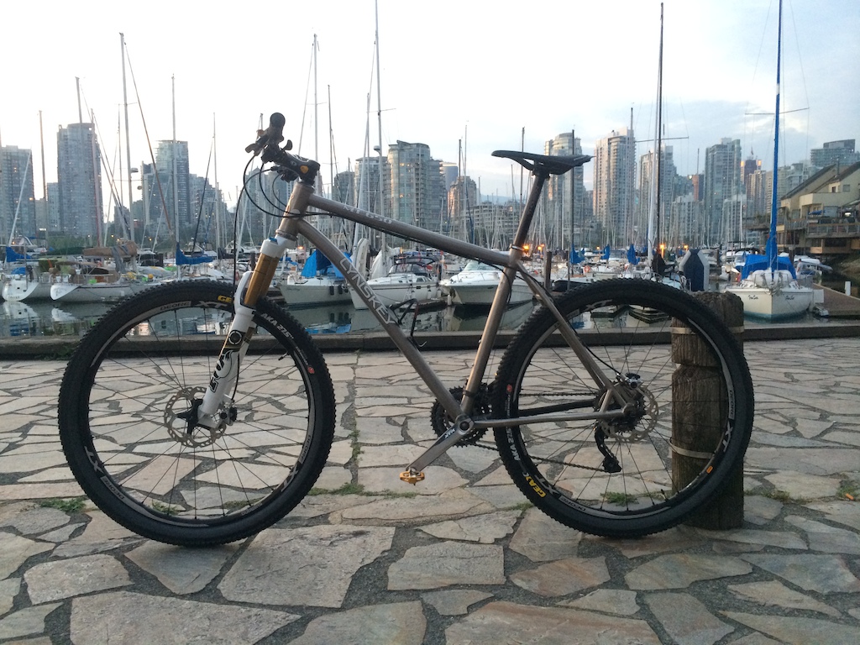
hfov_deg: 60.0
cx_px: 430
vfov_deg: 46.8
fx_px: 745
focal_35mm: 30
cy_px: 322
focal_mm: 4.12
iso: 200
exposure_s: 1/30
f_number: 2.2
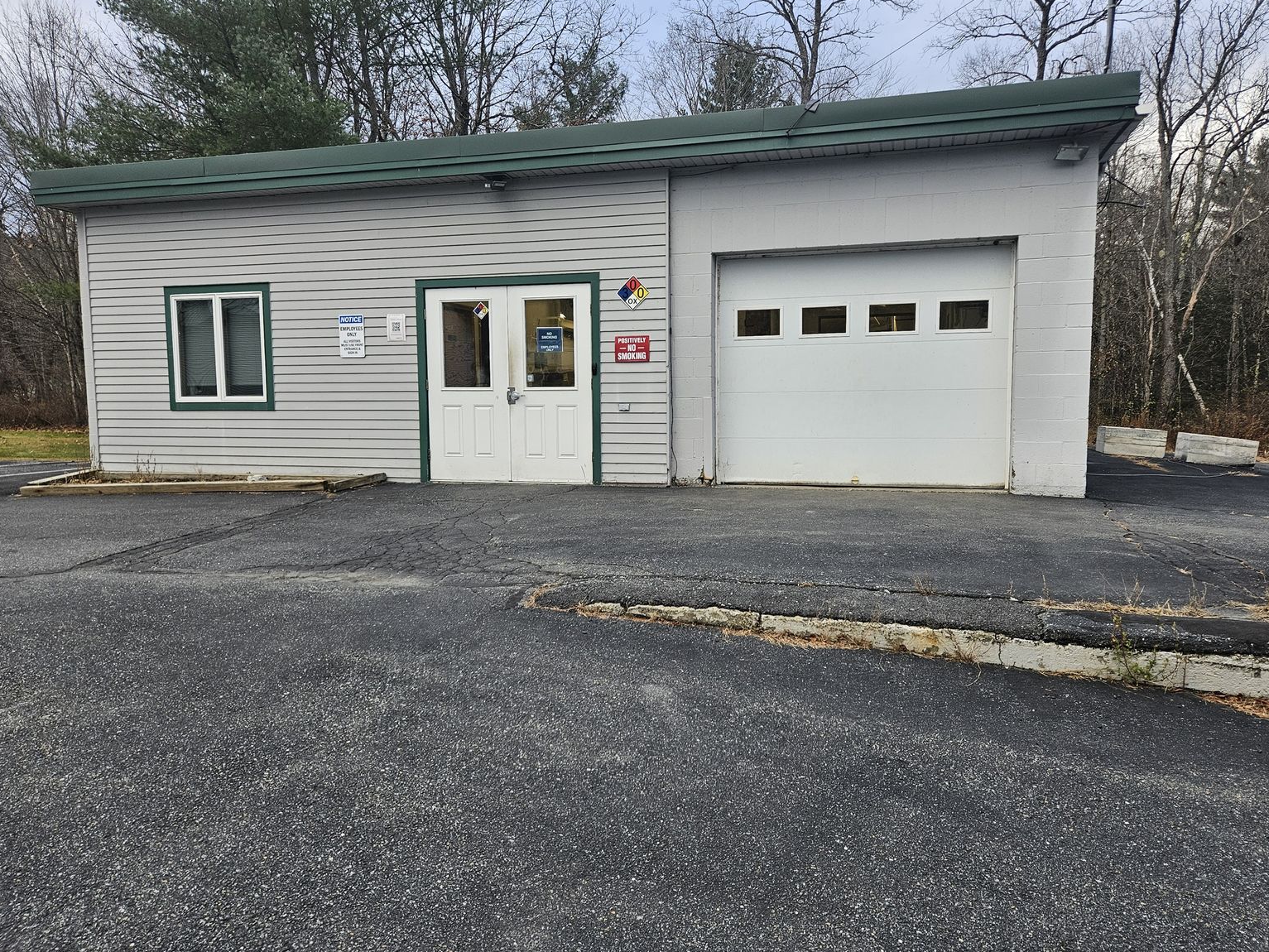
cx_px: 646
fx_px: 880
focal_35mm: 24
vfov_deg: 56.8
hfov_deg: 71.6
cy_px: 457
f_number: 1.8
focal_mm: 5.4
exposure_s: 1/180
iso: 25
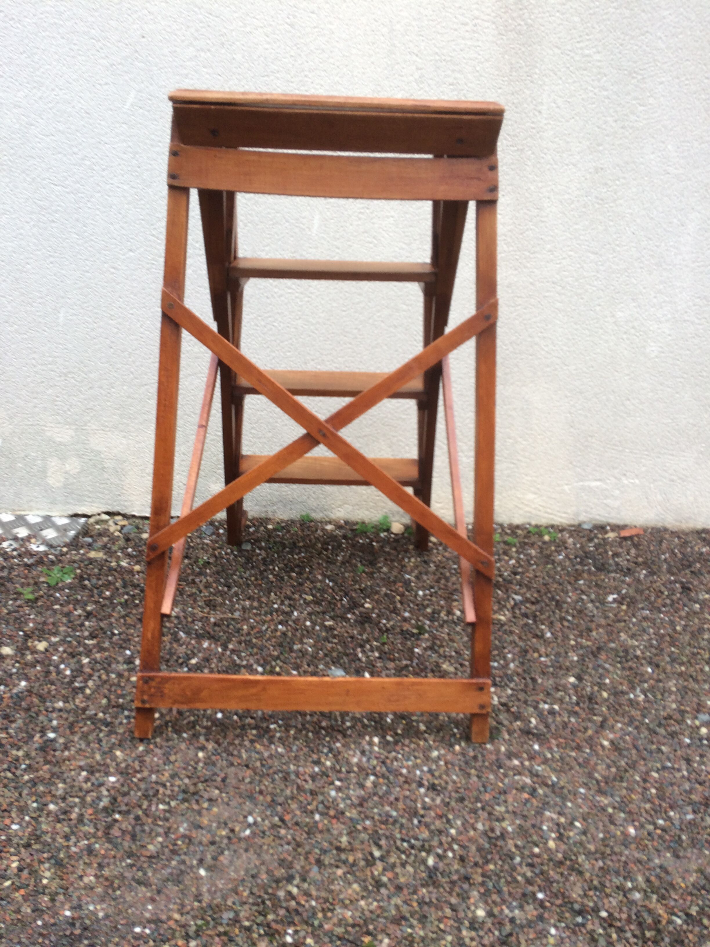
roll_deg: +1.5
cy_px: 474
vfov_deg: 61.7
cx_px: 355
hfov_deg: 48.2
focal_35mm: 29
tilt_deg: -14.7
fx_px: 793
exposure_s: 1/100
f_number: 2.2
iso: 50
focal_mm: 4.15
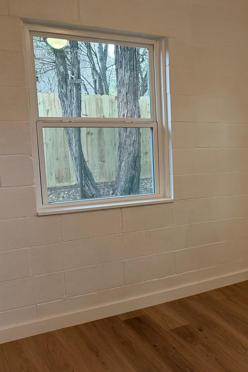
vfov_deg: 46.4
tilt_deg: -9.8
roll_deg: +0.0
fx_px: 434
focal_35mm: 42
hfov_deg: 29.4
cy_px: 200
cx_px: 259
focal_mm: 6.76
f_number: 1.78
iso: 200
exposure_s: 1/60
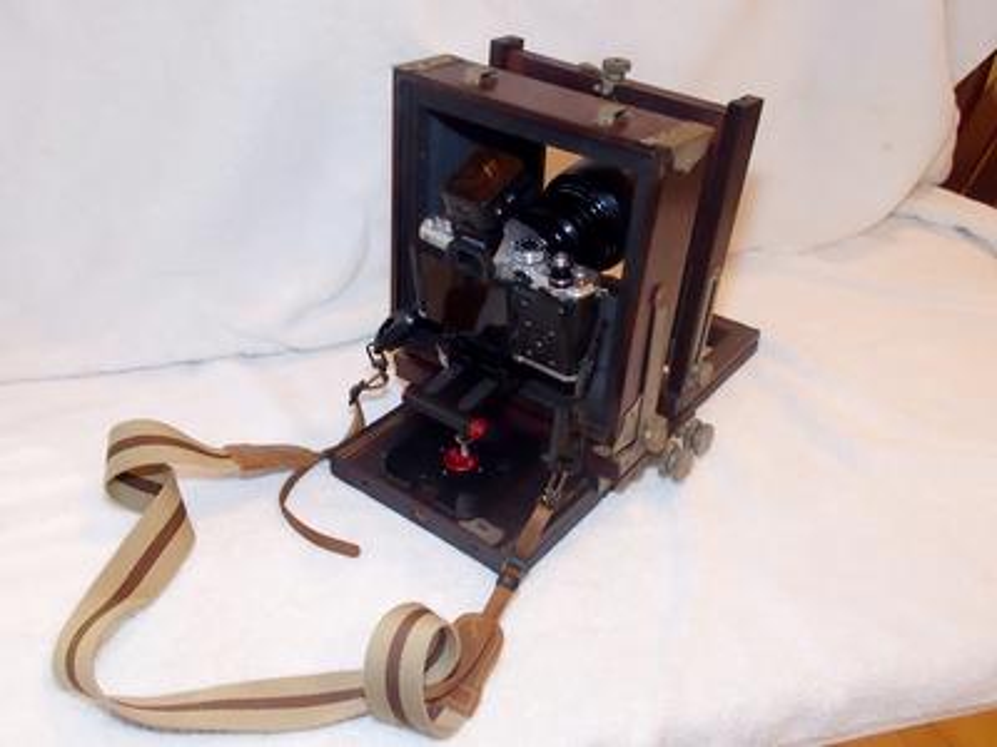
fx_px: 922
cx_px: 498
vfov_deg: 44.2
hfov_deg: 56.8
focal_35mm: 32
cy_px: 374
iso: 800
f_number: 2.8
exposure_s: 1/20
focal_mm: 6.7
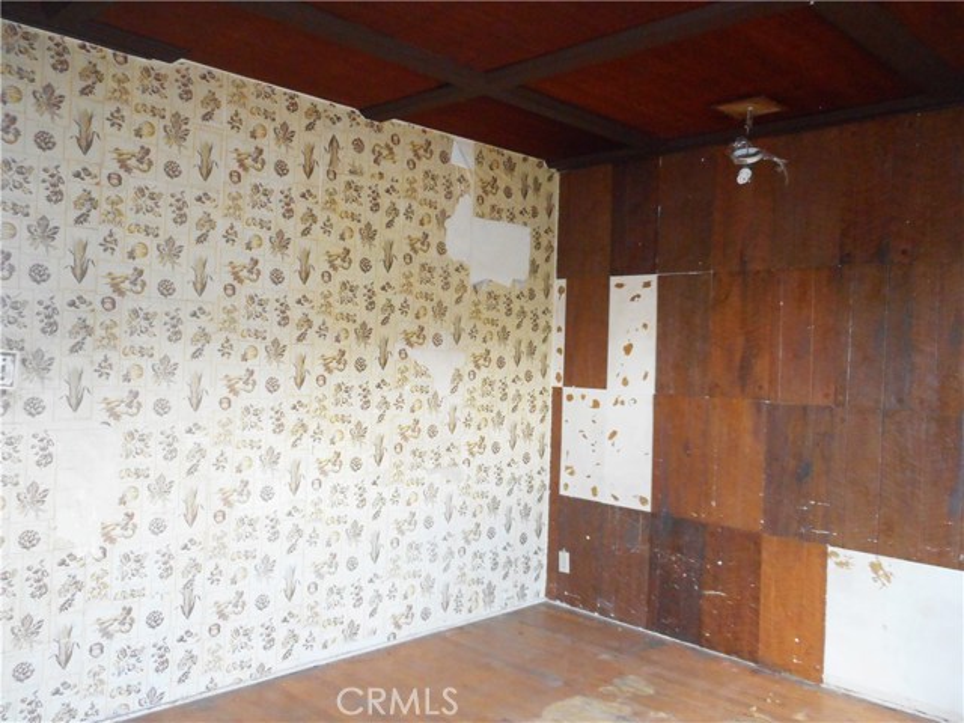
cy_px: 362
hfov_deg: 61.7
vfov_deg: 48.2
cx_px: 482
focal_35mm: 29
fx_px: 808
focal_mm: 5.2
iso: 400
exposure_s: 1/25
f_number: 4
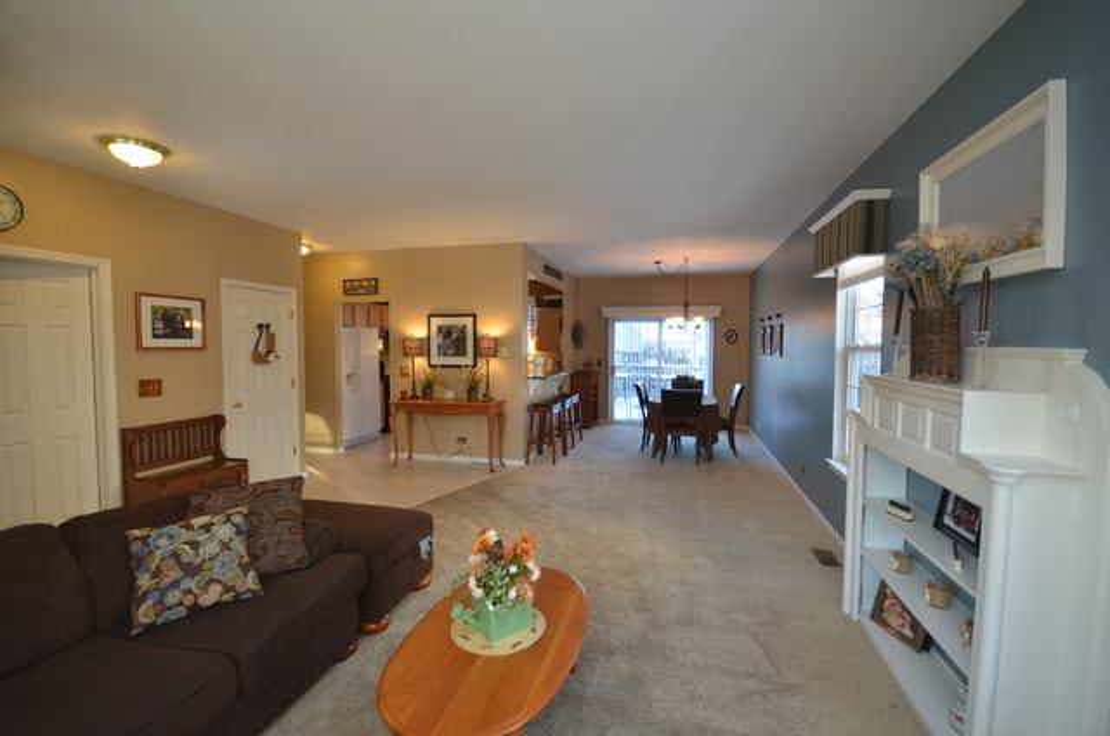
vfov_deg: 77.1
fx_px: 462
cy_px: 368
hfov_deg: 100.5
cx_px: 555
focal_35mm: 15
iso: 450
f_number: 4
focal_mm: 10
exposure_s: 1/60
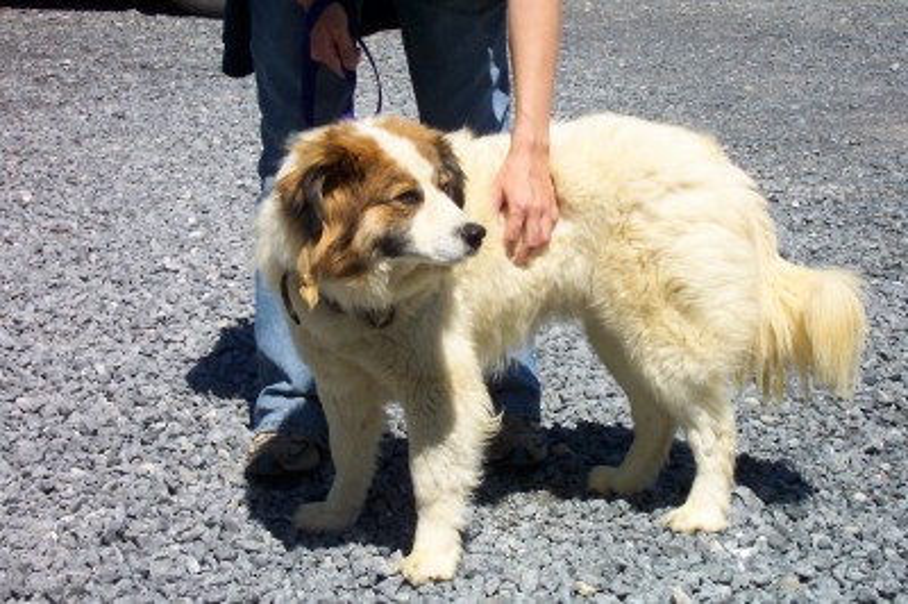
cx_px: 454
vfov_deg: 16.8
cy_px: 302
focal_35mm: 81
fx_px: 2041
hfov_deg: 25.1
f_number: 13
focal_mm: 16.4
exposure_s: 1/125
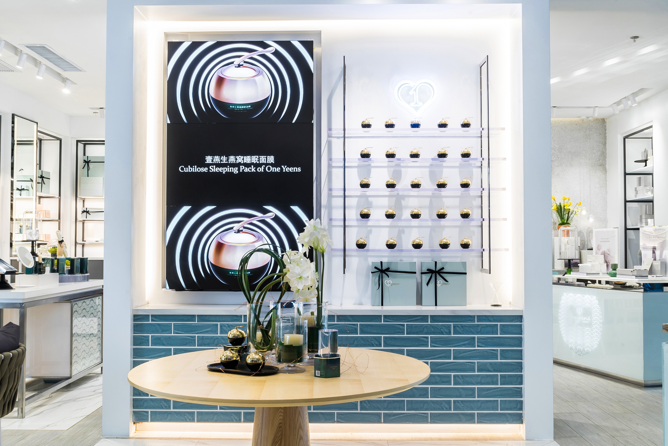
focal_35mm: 36
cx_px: 334
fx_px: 668
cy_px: 223
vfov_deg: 36.9
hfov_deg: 53.1
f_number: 20
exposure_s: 3.2
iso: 100
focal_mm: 24
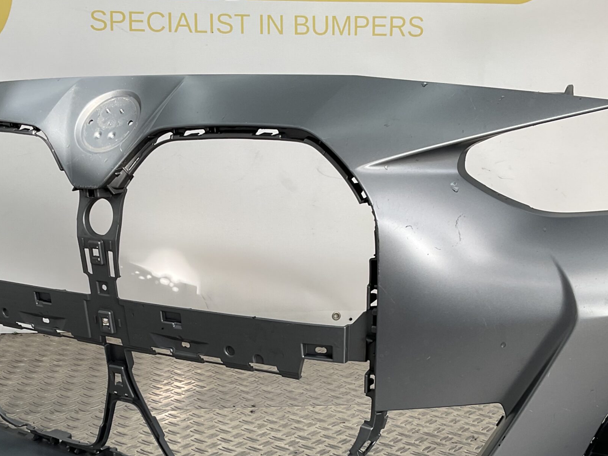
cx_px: 261
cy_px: 335
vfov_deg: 31.0
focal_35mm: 46
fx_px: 808
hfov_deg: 41.2
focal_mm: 3
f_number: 1.8
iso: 16
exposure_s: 1/262
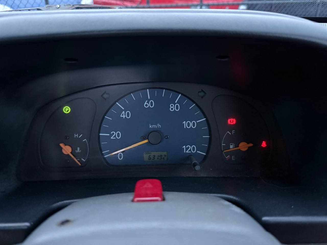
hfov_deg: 71.6
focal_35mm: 24
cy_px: 122
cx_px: 164
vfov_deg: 56.8
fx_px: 227
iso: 1600
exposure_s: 1/30
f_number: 1.78
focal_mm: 6.76
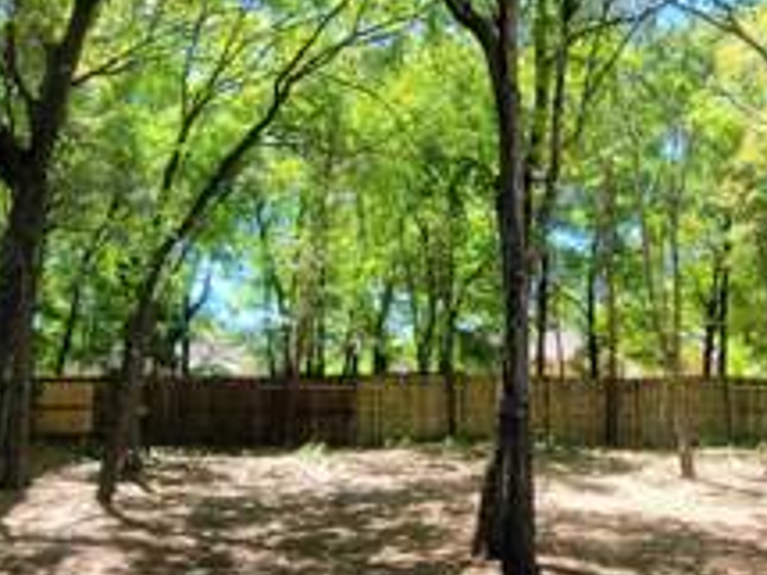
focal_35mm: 29
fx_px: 642
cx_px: 471
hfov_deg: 61.0
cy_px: 288
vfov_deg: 48.2
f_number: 2.2
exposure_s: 1/256
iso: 50
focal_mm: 2.2
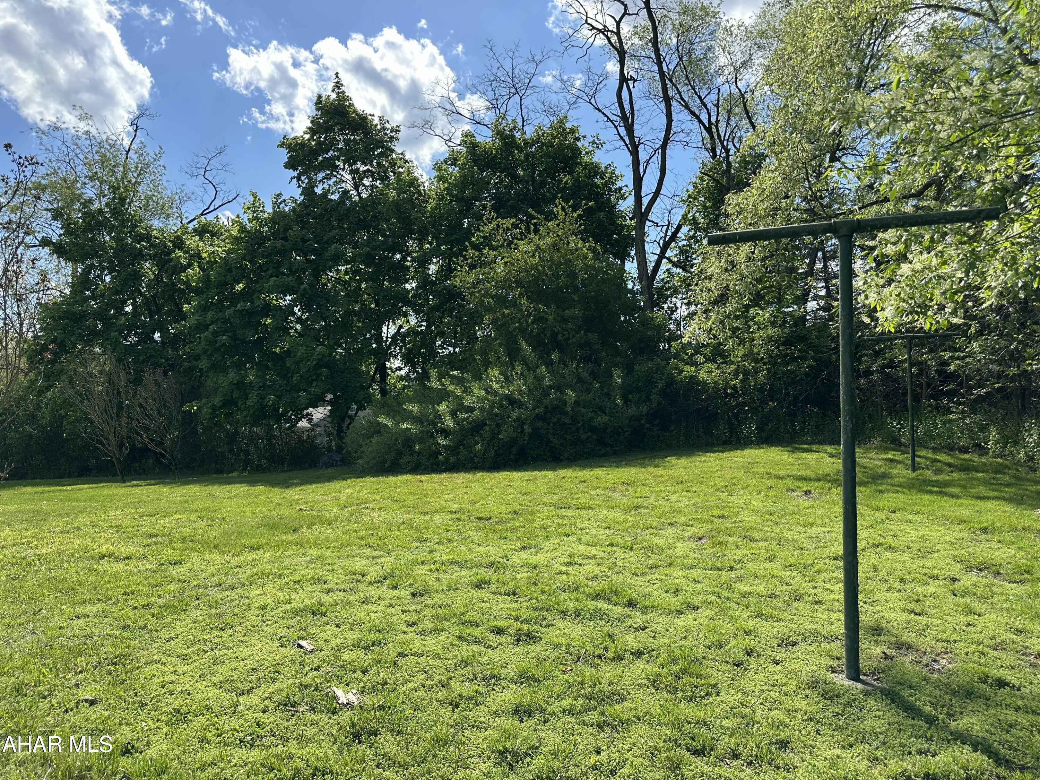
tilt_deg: +6.4
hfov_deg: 71.6
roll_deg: -0.8
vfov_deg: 56.8
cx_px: 520
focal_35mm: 24
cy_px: 390
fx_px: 721
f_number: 1.78
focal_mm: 6.86
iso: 80
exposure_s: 1/2809
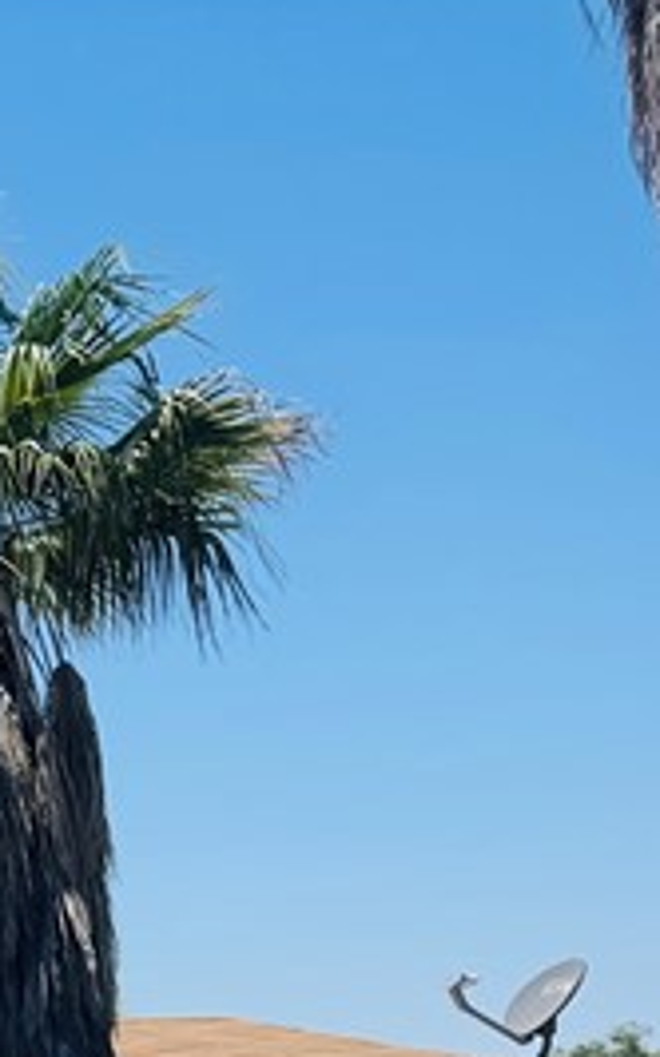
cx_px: -1113
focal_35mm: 98
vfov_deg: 19.1
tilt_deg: -4.2
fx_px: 2823
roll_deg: +1.4
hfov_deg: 10.6
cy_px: 1494
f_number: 1.78
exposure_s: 1/5348
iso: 80
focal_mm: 6.76
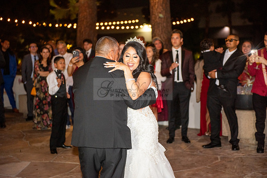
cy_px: 89
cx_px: 134
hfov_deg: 28.8
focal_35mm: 70
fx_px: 519
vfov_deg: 19.5
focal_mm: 70
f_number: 2.8
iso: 1250
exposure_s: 1/125
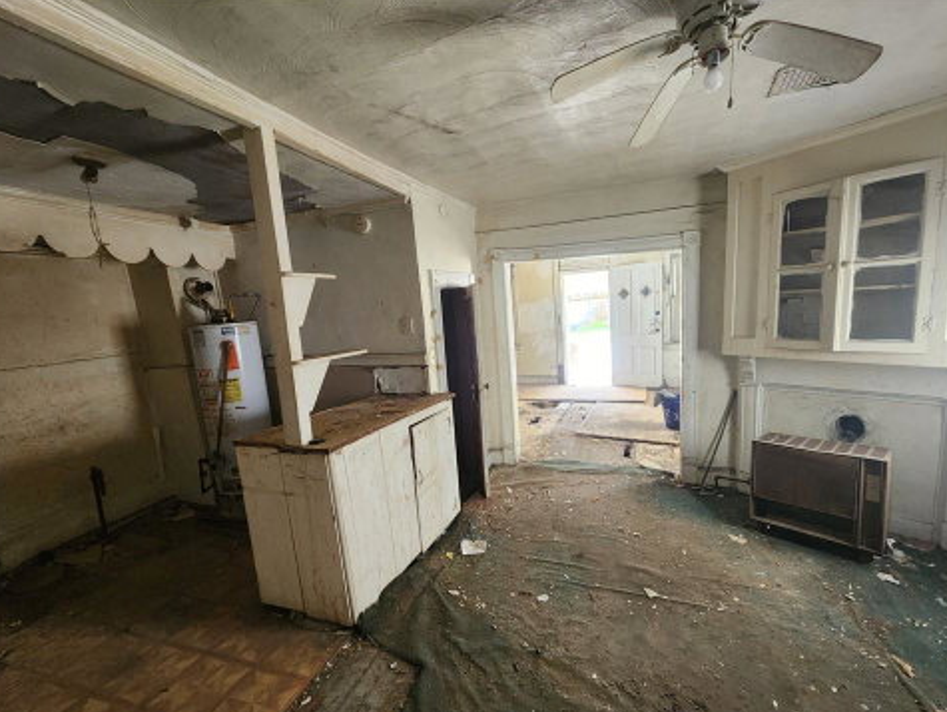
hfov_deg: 102.0
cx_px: 484
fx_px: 383
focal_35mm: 14
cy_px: 375
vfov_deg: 85.7
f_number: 2.2
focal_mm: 2.2
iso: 400
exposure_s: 1/60
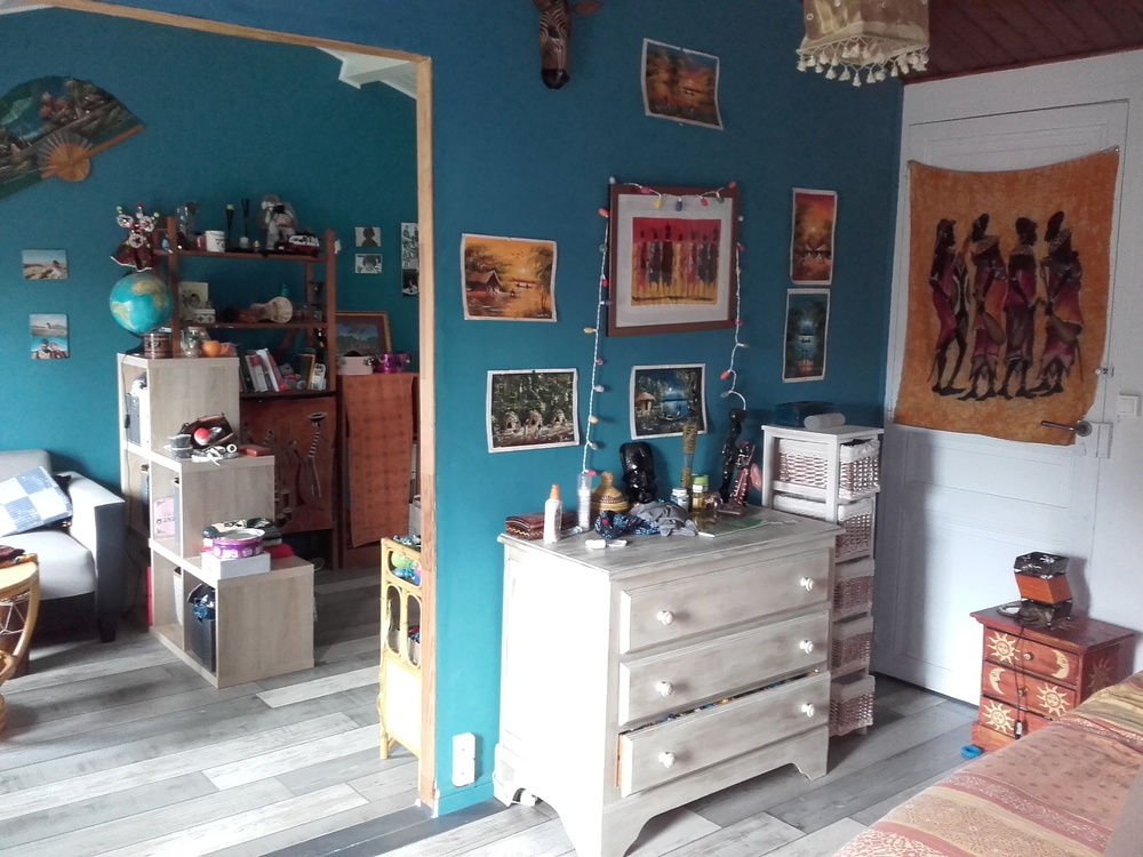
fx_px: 1024
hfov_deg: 58.4
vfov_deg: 45.4
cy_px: 428
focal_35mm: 31
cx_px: 572
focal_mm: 3.3
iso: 170
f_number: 2.2
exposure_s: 1/9
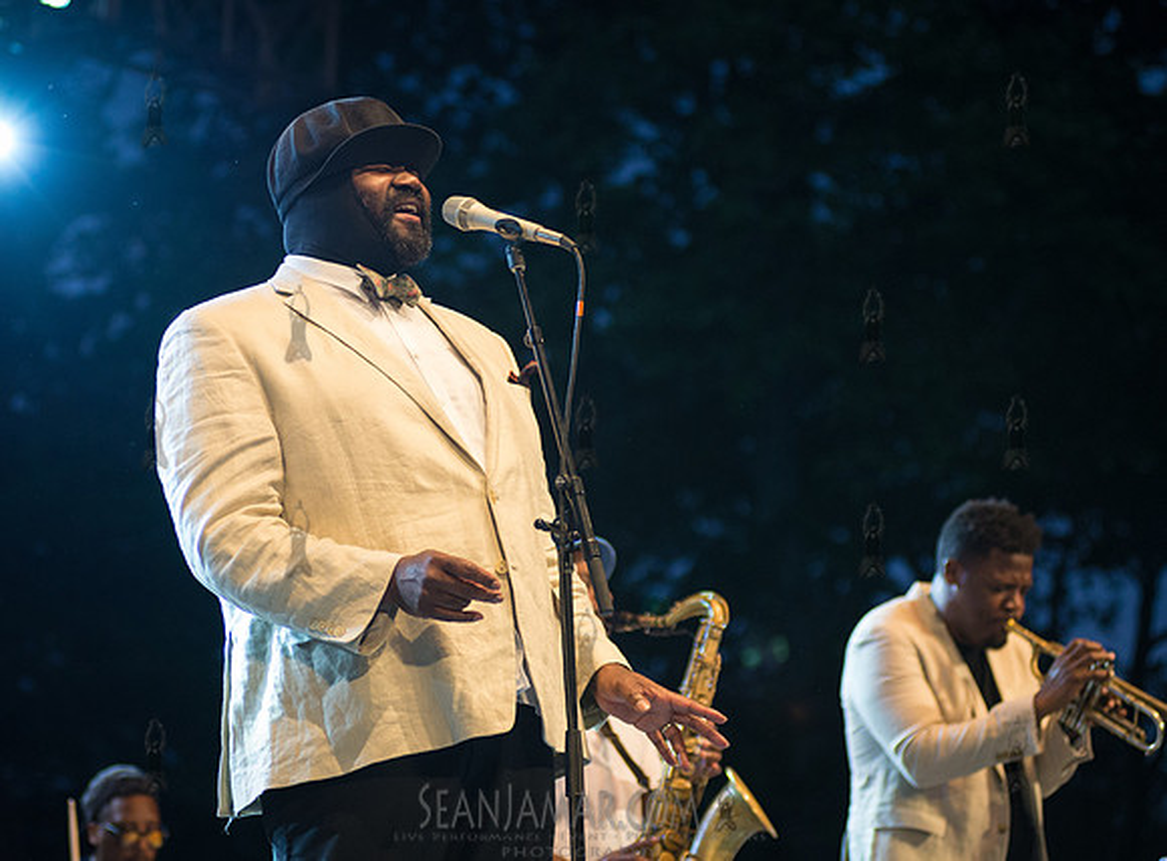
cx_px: 410
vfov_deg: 14.6
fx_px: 3366
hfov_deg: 19.6
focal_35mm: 100
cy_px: 429
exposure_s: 1/500
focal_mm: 80
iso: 1600
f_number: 3.2
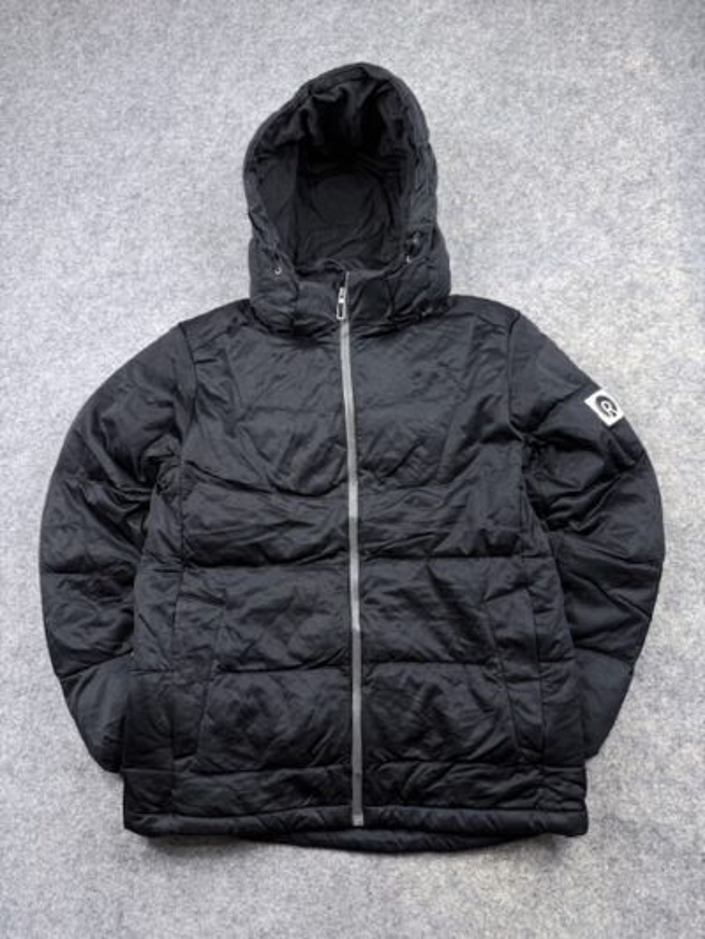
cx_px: 352
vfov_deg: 71.6
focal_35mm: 24
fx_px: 651
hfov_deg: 56.8
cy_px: 470
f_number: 1.78
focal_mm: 6.76
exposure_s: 1/100
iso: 100
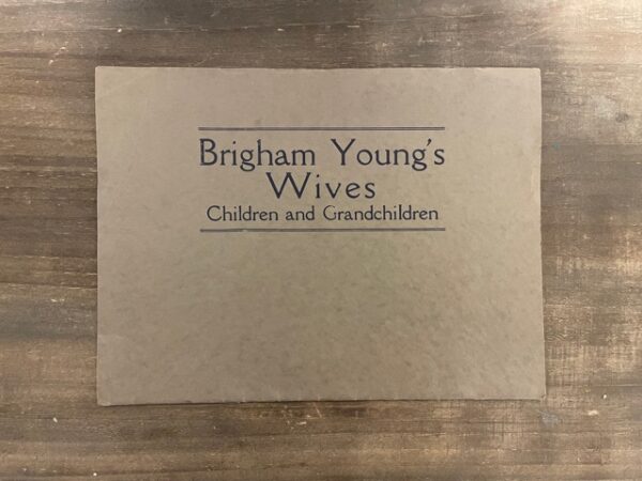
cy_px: 240
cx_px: 321
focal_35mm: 26
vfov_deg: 53.1
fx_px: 482
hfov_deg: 67.3
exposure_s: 1/30
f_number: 1.6
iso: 500
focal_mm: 4.2
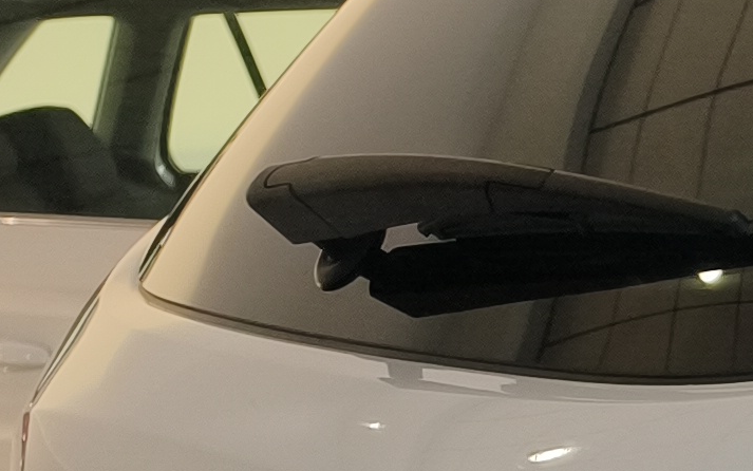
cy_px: 949
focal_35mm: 140
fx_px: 2874
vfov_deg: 8.8
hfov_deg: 11.6
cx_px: 1925
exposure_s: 1/192
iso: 50
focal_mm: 6.45
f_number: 1.62
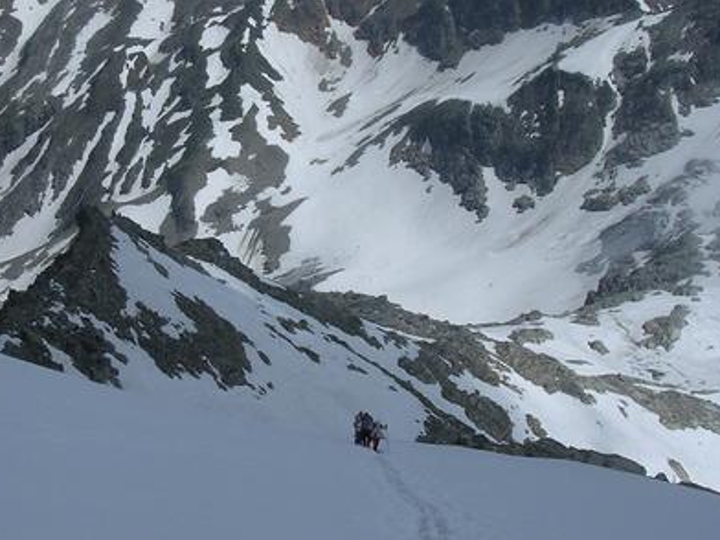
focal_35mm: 62
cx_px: 213
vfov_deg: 23.6
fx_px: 1290
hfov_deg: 30.8
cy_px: 204
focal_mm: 5.8
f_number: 5.6
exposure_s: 1/1000
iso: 100
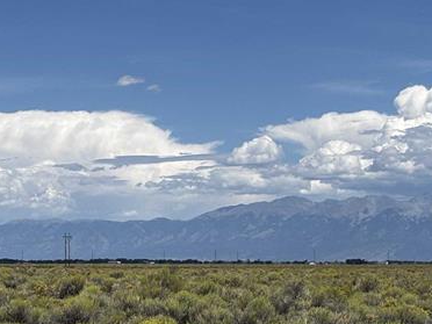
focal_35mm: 143
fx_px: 1785
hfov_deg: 13.8
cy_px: 222
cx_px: 201
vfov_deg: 10.4
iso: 40
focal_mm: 5.96
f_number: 1.6
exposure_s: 1/4854
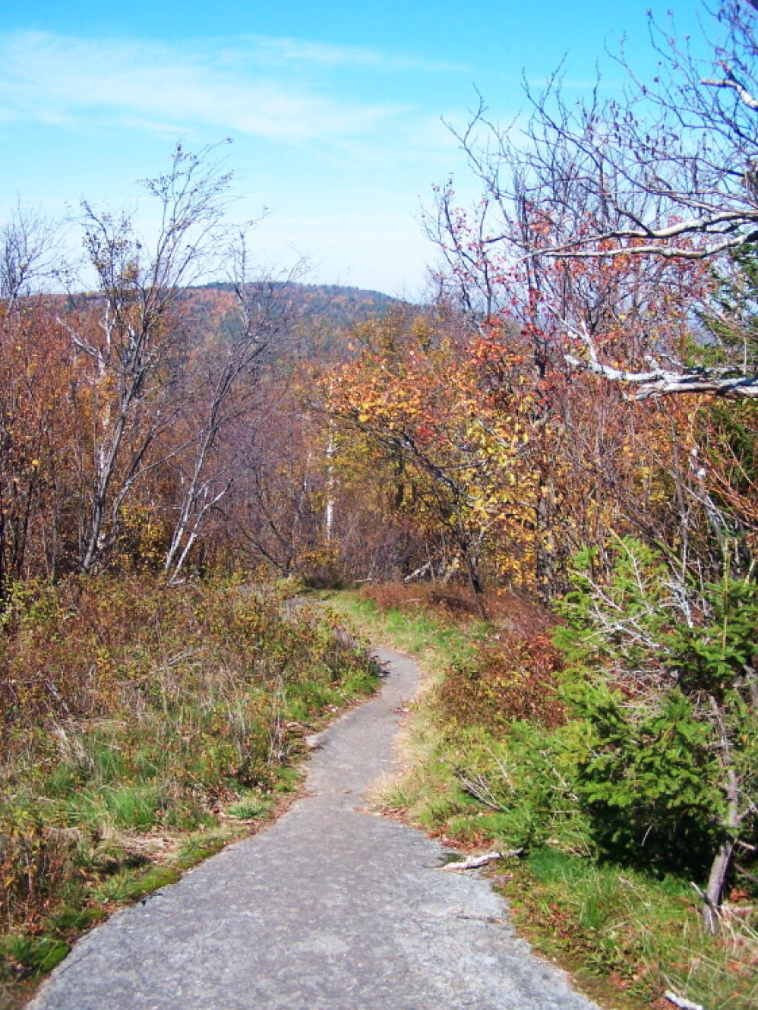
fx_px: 1138
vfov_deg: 47.9
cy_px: 505
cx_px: 372
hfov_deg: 36.8
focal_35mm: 39
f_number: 2.8
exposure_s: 1/1000
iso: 80
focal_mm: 6.3
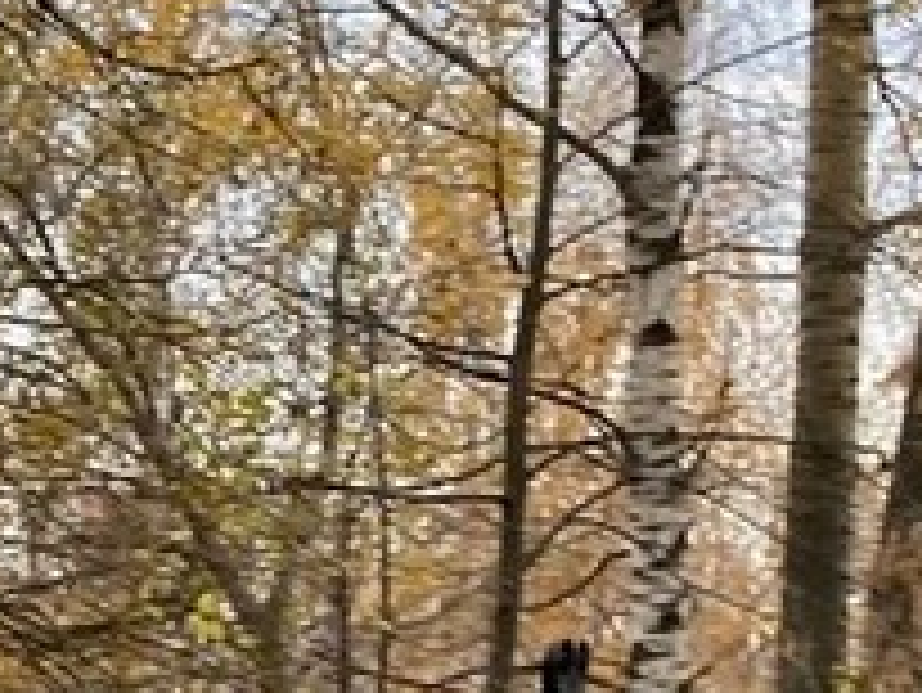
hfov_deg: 13.7
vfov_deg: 10.6
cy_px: 1310
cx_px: -706
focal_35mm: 130
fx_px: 3465
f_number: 1.8
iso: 64
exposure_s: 1/122
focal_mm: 4.25
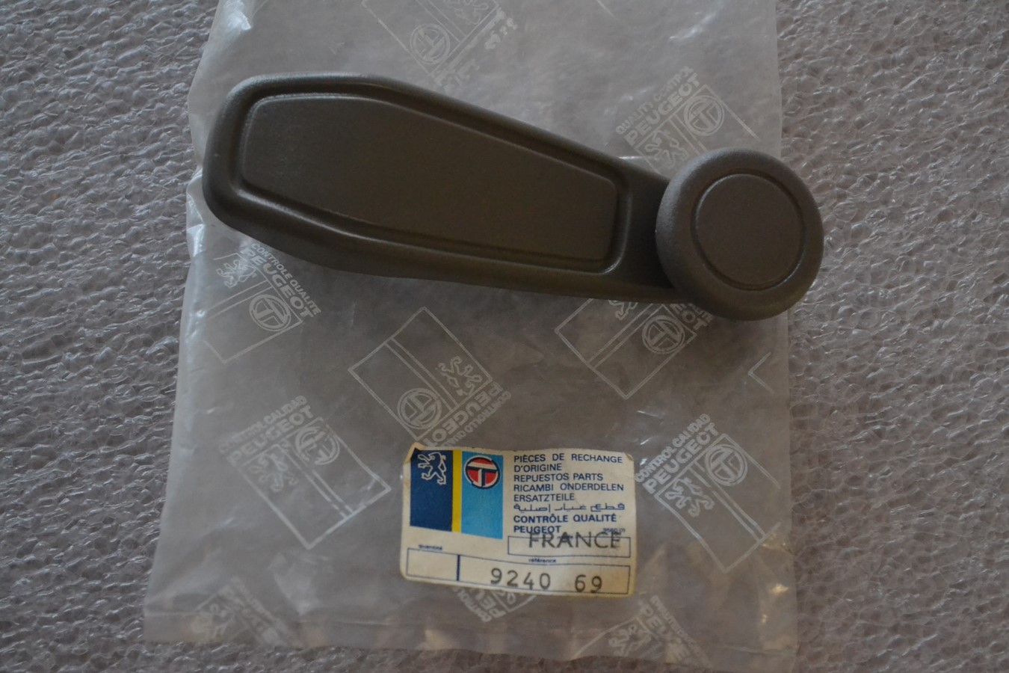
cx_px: 504
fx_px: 1766
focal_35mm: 63
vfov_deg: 21.6
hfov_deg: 31.9
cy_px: 336
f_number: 5.3
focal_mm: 42
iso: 3200
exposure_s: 1/20
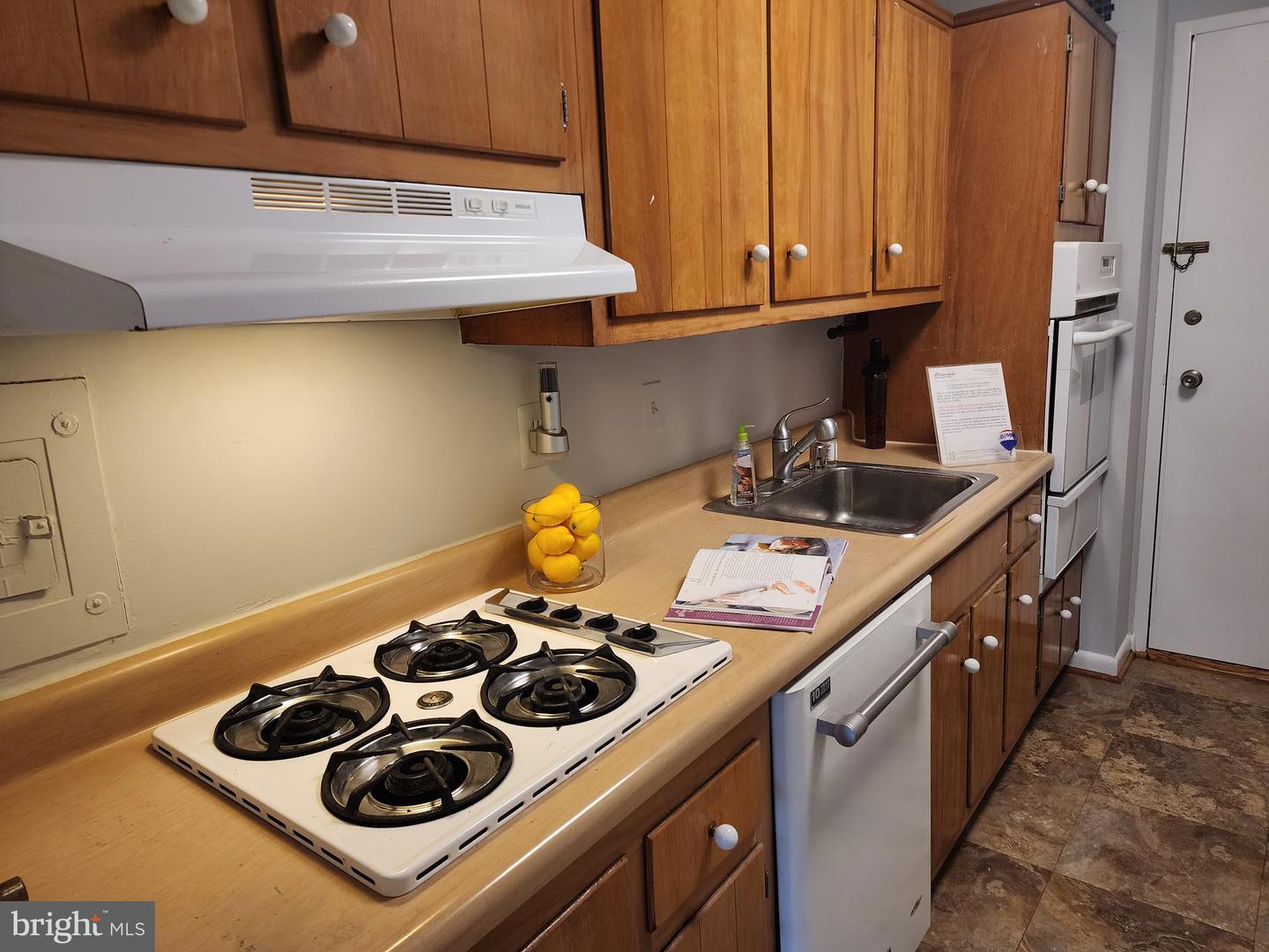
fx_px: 843
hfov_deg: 73.9
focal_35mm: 23
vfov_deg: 58.9
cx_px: 634
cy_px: 476
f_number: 1.8
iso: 320
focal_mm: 6.4
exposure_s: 1/120
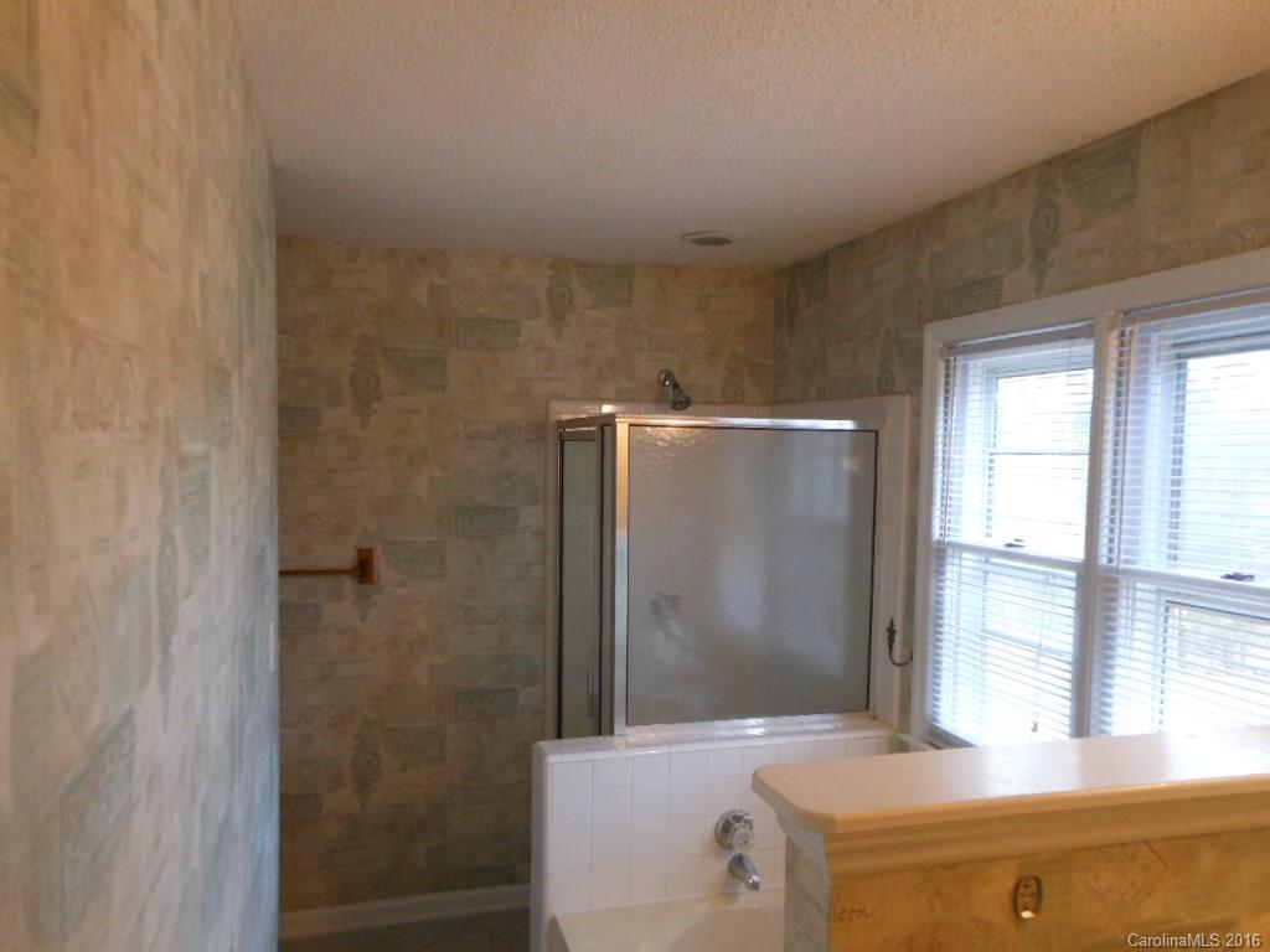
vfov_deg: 54.9
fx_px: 917
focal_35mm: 25
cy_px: 476
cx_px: 635
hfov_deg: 69.4
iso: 250
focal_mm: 4.5
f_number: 3.2
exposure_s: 1/30
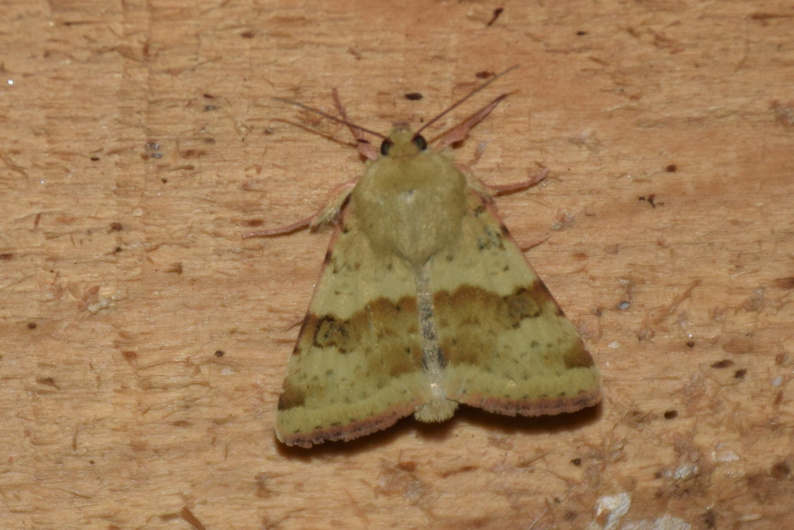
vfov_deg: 6.5
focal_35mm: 210
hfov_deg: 9.8
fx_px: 4631
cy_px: 265
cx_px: 397
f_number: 5.6
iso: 320
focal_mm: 140
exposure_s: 1/200
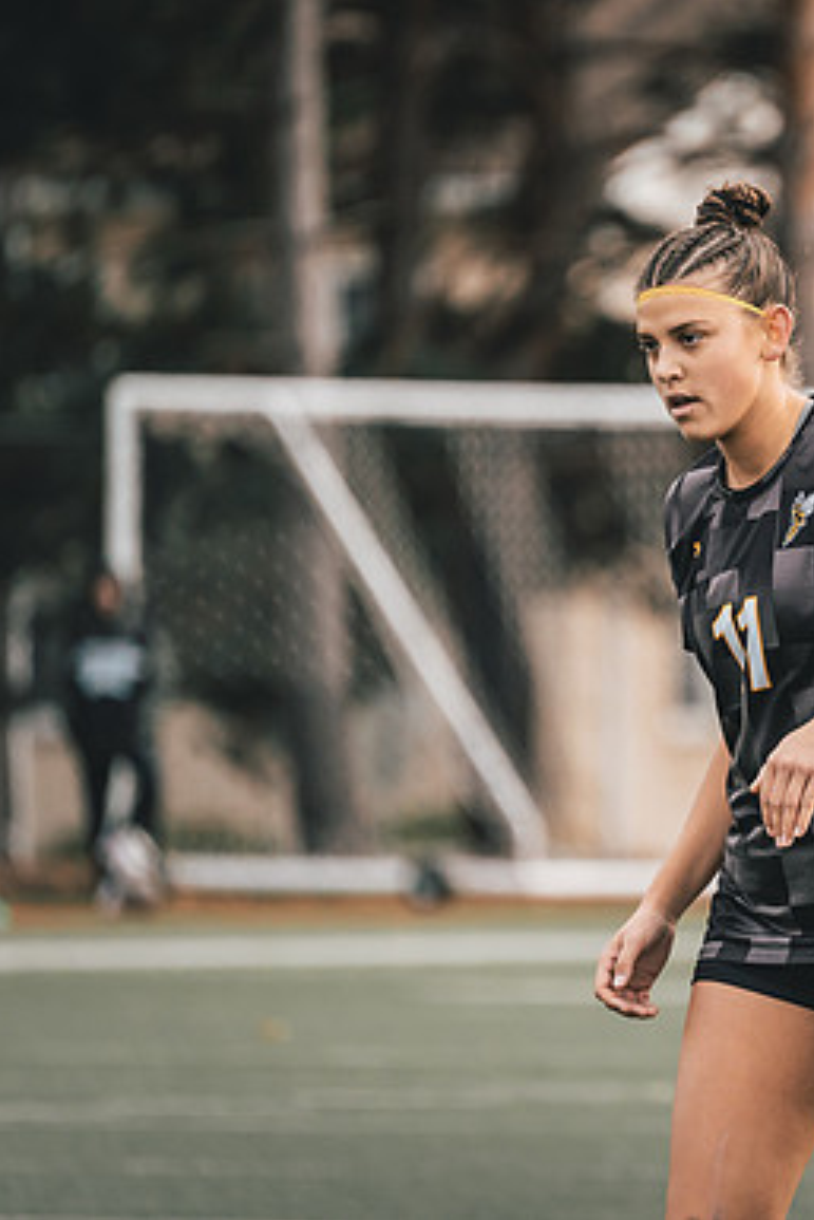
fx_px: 22262
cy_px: 555
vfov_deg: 3.1
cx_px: 805
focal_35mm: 657
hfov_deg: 2.1
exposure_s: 1/800
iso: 800
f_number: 6.3
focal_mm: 400
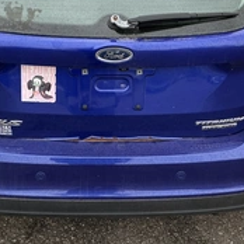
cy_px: 100
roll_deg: -0.9
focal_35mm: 57
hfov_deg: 30.0
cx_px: 95
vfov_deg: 30.0
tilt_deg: -29.4
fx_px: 455
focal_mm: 3
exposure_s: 1/87
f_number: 1.8
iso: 64
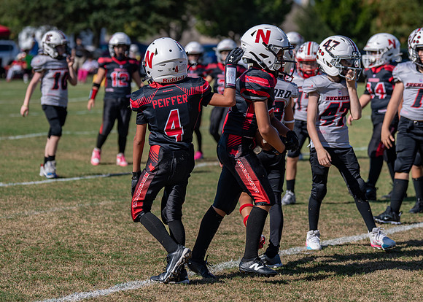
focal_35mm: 138
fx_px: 1660
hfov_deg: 14.5
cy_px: 107
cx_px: 240
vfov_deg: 10.4
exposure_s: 1/2500
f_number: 2.8
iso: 100
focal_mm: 92
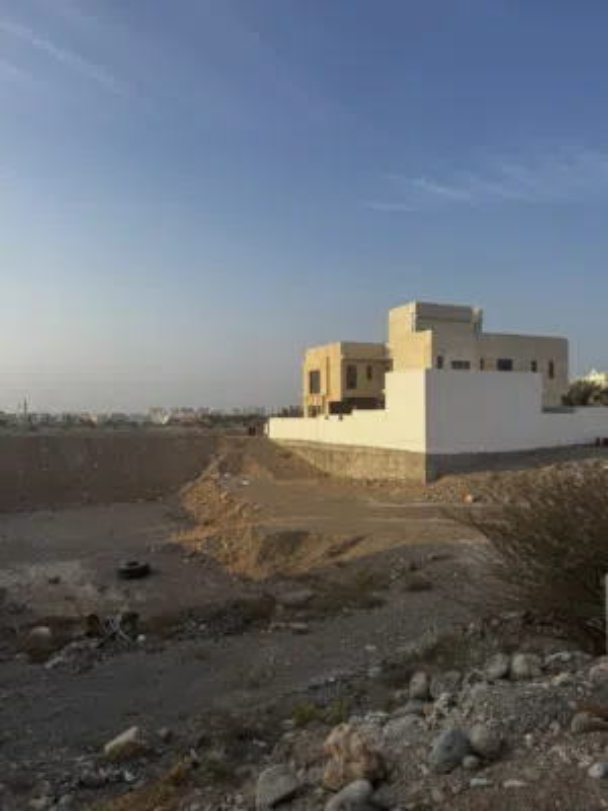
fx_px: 562
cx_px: 304
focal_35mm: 24
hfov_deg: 56.8
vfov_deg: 71.6
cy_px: 406
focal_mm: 6.76
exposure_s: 1/3247
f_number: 1.78
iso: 80
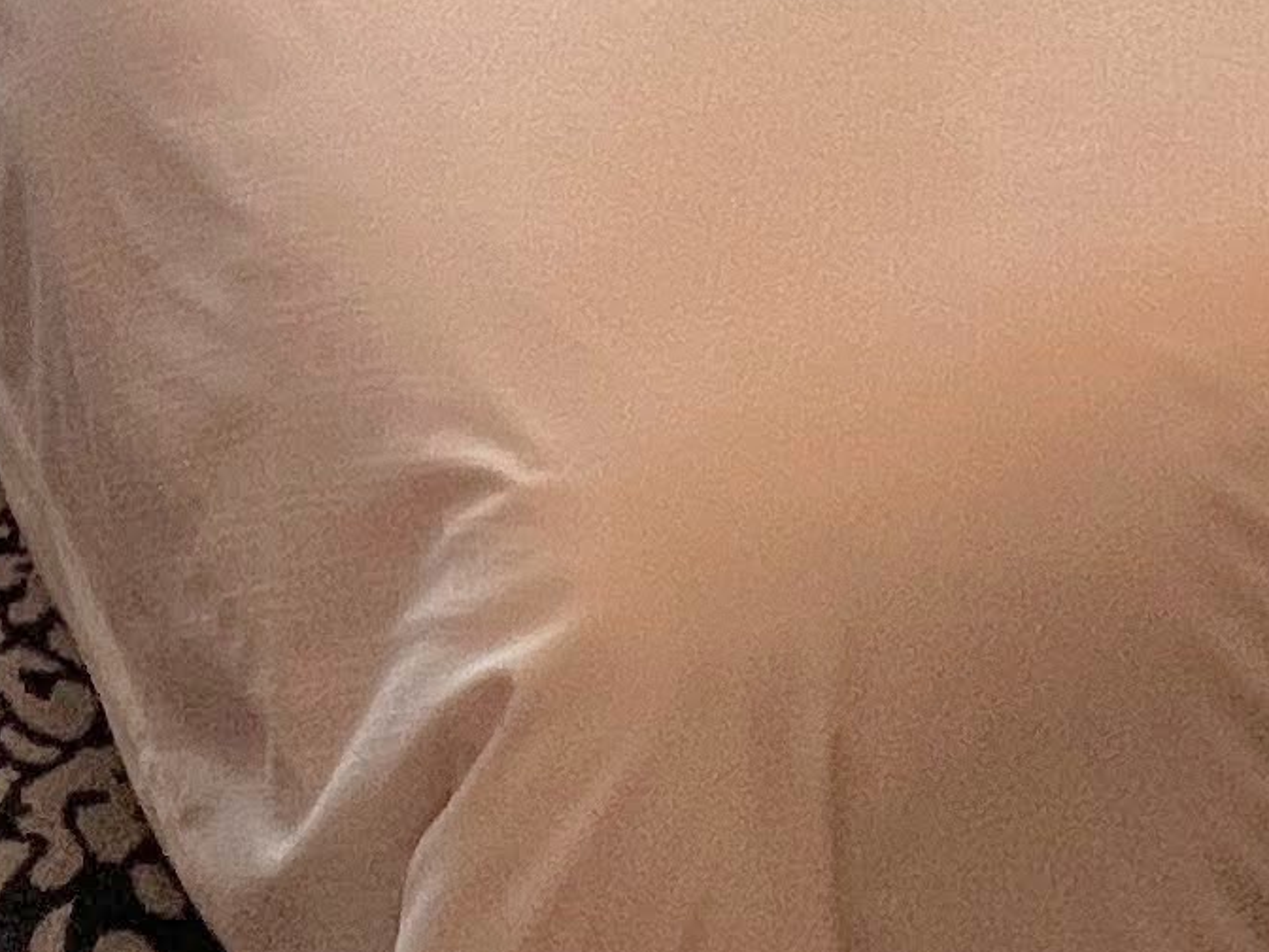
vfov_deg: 12.1
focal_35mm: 78
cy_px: -1694
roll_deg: +1.1
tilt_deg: -6.7
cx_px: 187
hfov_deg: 24.5
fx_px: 2859
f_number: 1.8
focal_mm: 1.57
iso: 50
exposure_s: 1/100
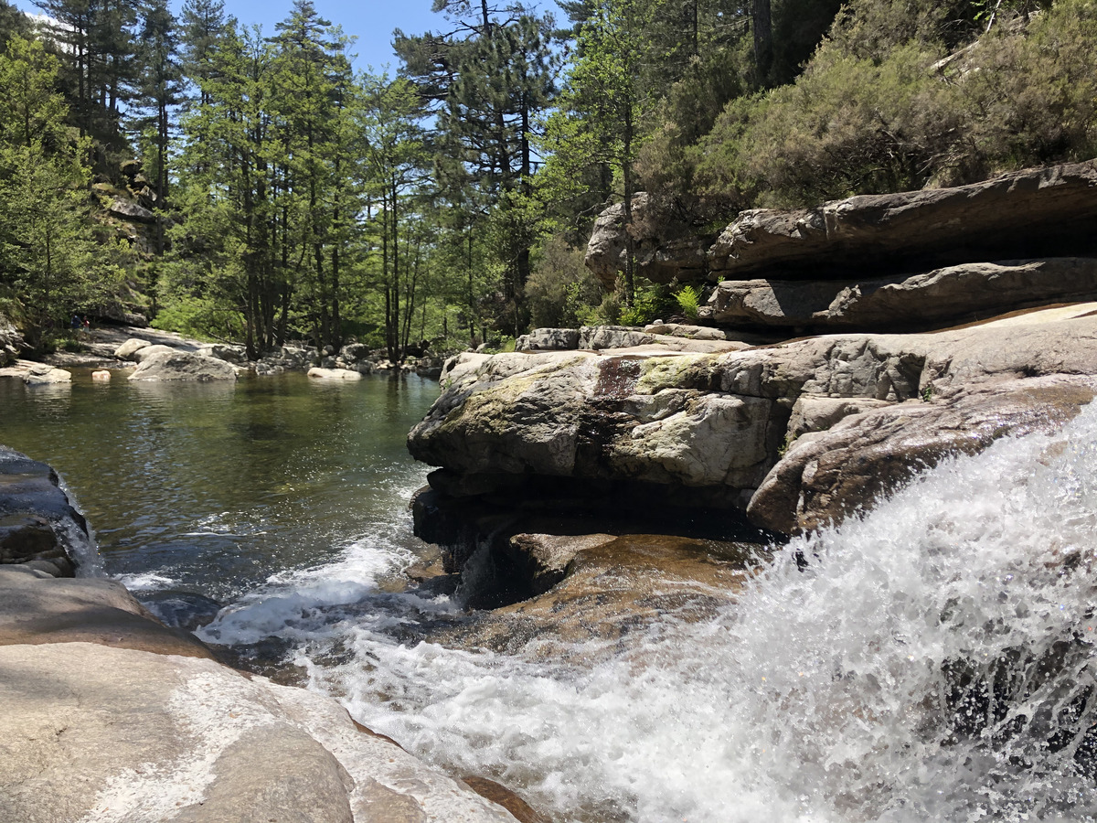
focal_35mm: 28
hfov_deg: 63.4
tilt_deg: -7.2
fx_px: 887
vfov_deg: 49.7
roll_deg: -0.4
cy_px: 412
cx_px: 548
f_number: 1.8
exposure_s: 1/1600
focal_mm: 4
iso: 20
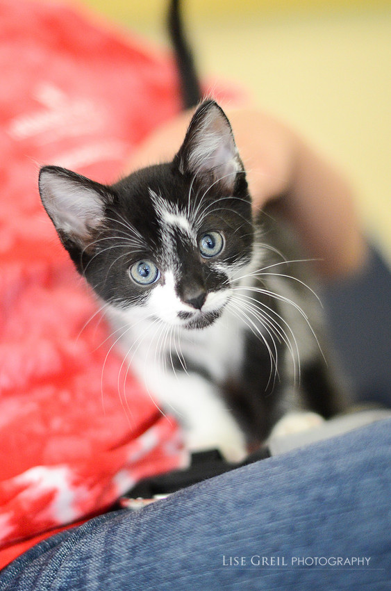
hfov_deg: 18.1
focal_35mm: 75
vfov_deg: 27.0
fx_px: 1227
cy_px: 296
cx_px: 196
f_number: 1.4
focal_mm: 50
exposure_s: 1/125
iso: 2000
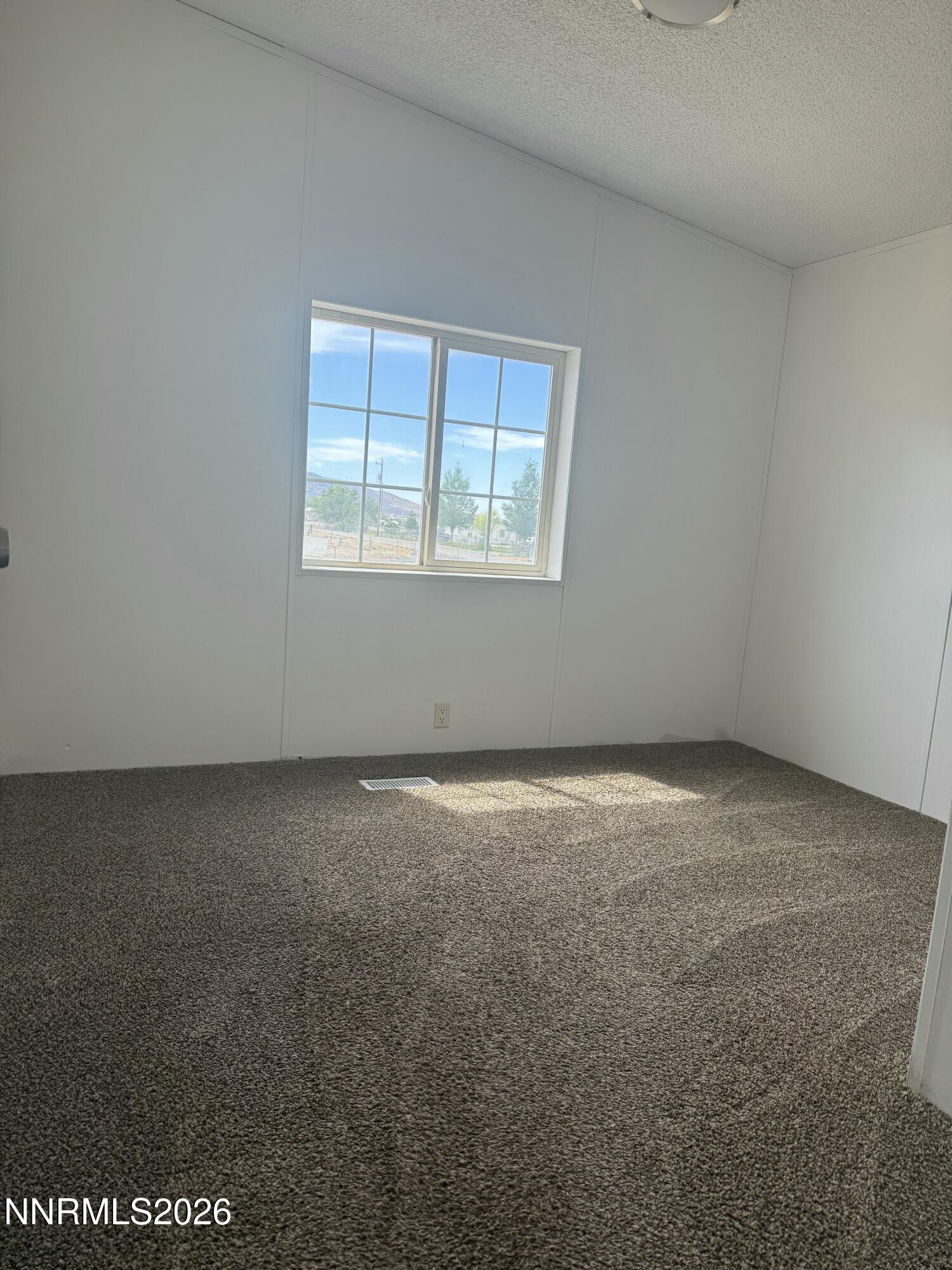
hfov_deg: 56.8
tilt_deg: -6.5
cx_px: 476
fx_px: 880
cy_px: 635
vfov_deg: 71.6
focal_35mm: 24
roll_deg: -4.3
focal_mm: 6.76
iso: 100
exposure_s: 1/637
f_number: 1.78
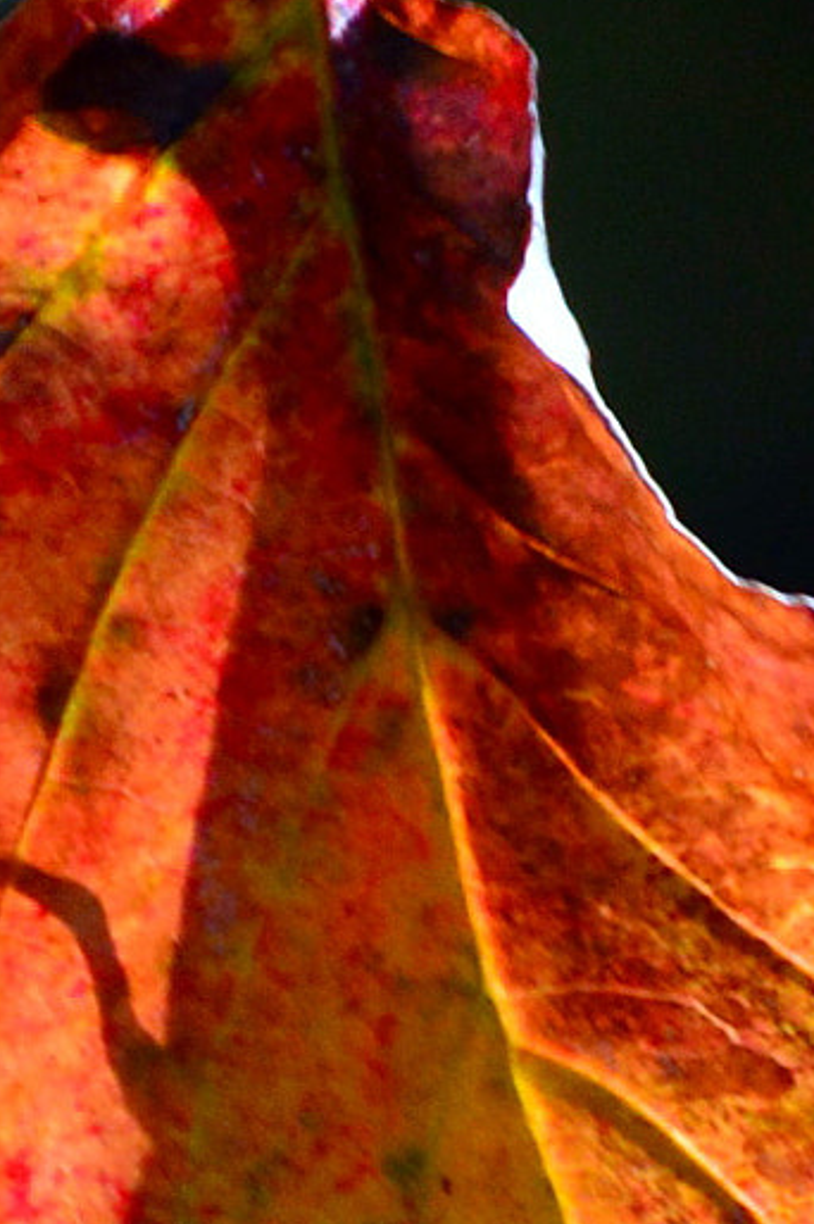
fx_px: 31718
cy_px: 1126
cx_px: 355
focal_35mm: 934
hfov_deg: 1.5
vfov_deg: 2.2
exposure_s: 1/320
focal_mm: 200
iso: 640
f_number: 5.6
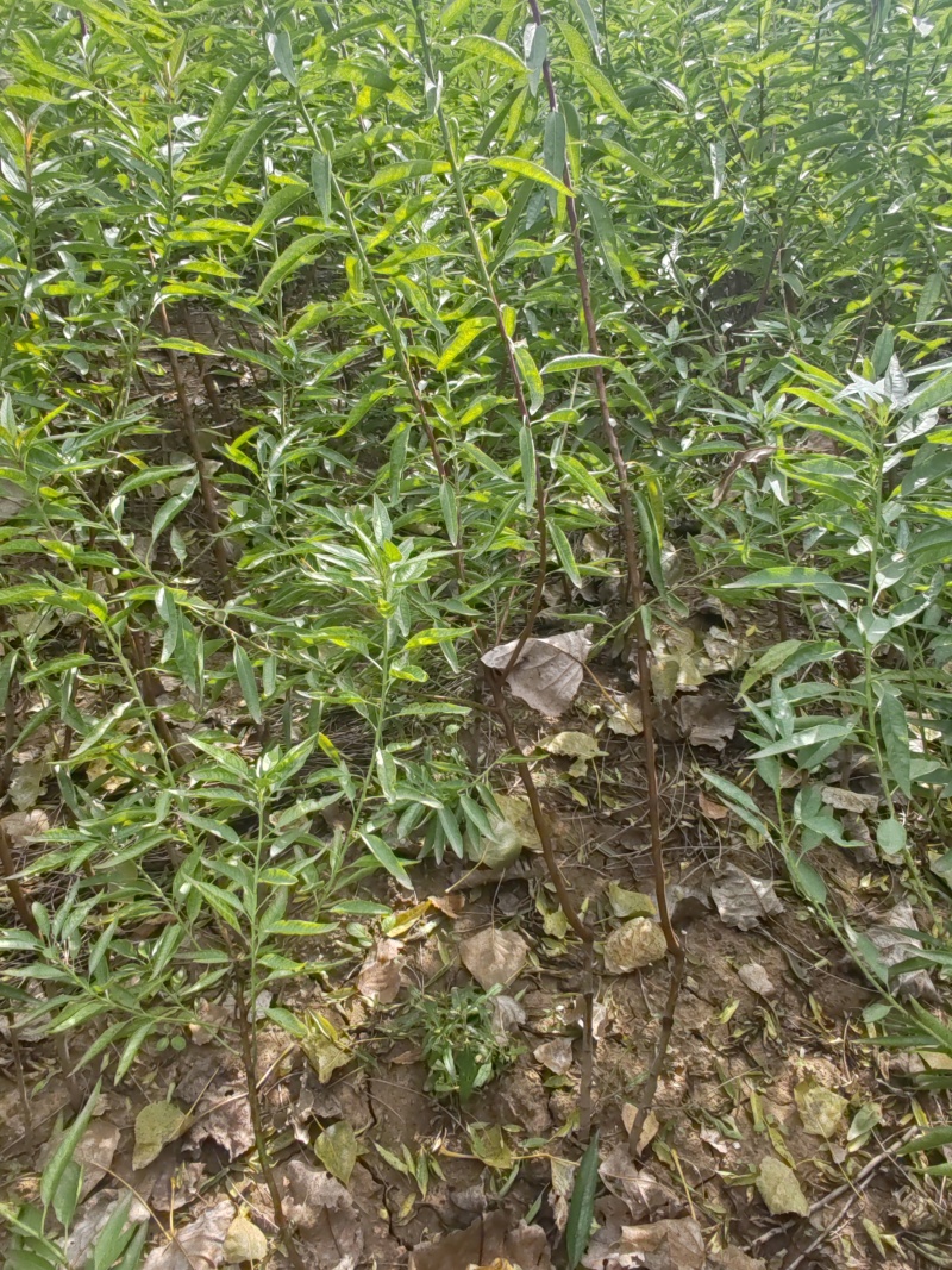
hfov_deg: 53.1
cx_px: 476
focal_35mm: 26
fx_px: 954
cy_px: 635
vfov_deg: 67.3
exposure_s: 1/230
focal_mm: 1.96
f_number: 2.2
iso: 50
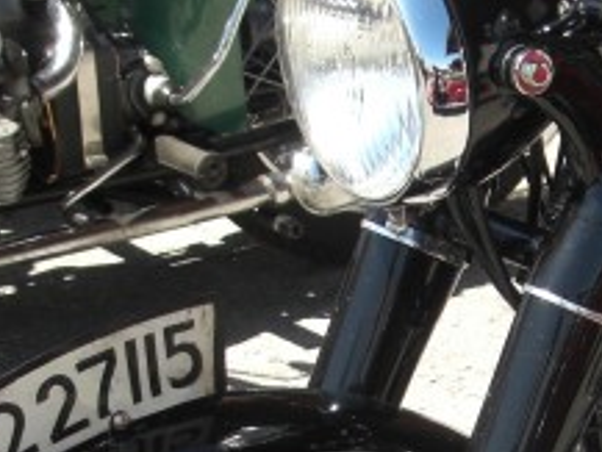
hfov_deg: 9.3
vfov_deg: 6.9
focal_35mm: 213
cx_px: 527
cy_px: 548
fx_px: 3706
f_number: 3.9
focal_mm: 11
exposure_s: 1/200
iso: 64
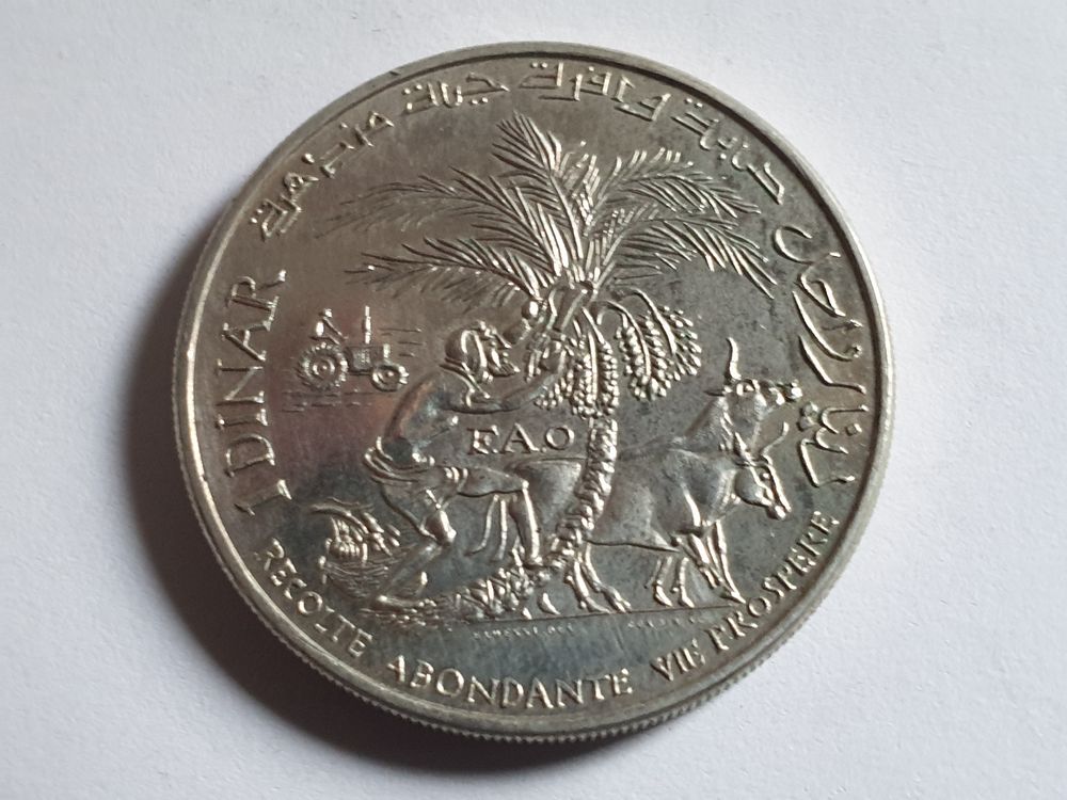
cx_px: 534
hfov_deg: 67.3
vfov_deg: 53.1
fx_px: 801
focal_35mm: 26
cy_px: 400
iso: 400
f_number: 2.4
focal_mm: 4.3
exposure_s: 1/50
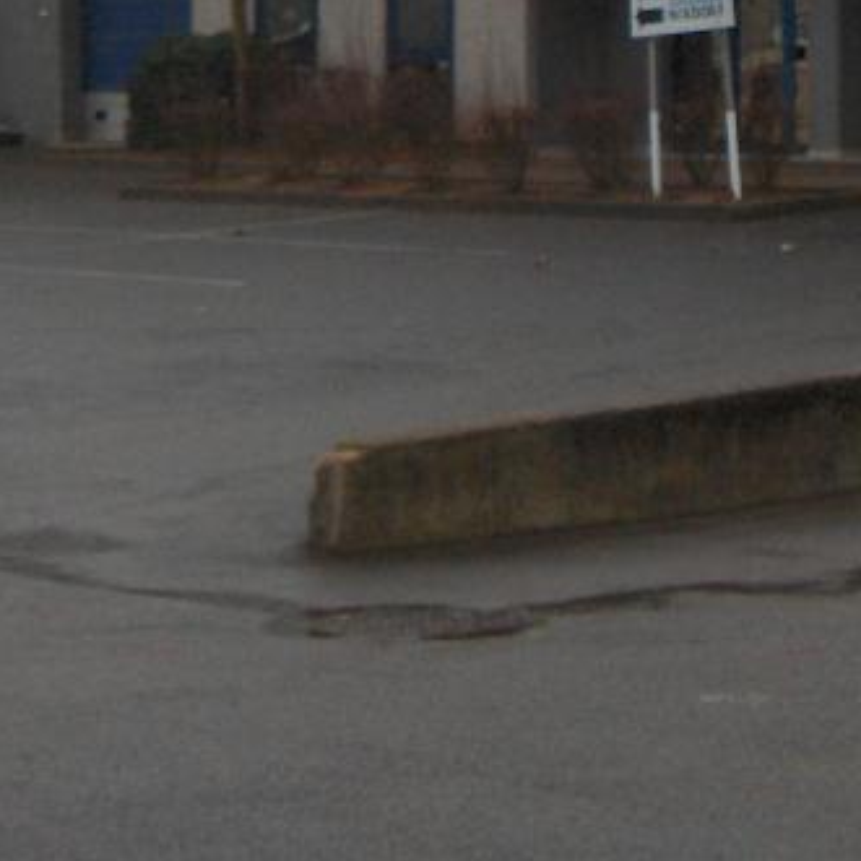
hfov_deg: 13.1
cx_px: 695
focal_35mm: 133
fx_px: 3743
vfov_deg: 12.7
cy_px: -255
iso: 100
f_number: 2.8
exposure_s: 1/654
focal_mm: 8
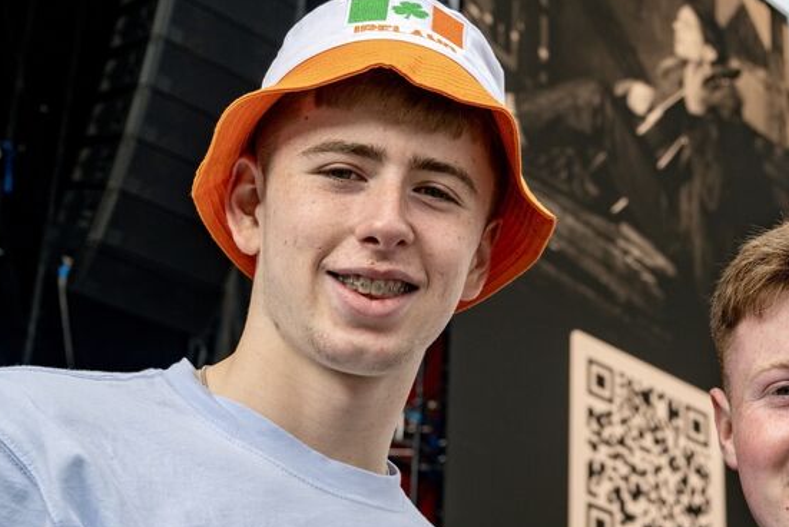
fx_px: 1646
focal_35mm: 75
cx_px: 617
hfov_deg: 26.5
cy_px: 316
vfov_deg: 18.2
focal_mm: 34.5
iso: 160
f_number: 6.3
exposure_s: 1/400
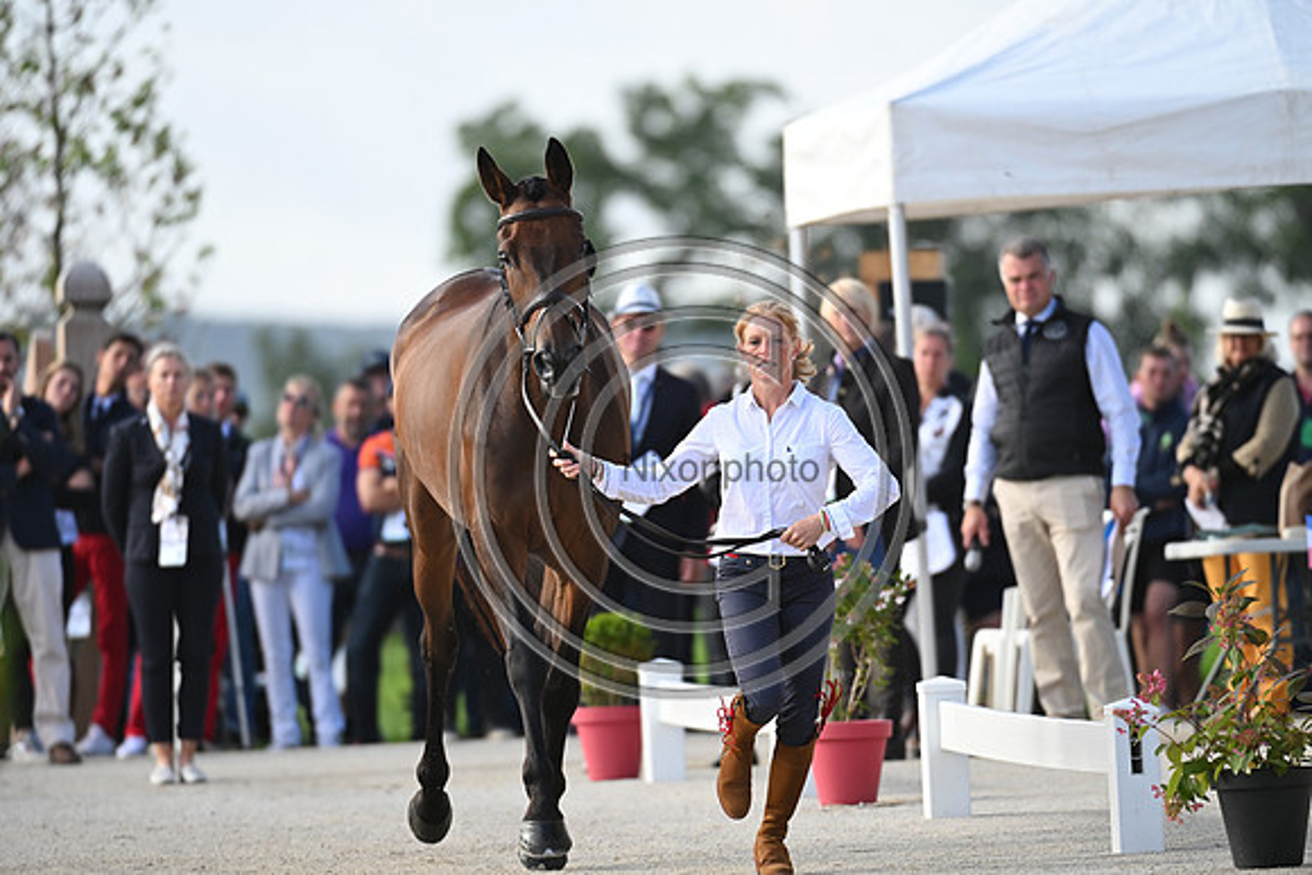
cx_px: 656
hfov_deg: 5.2
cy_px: 438
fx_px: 14581
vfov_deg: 3.4
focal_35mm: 400
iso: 1000
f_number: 5
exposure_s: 1/1600
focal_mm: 400
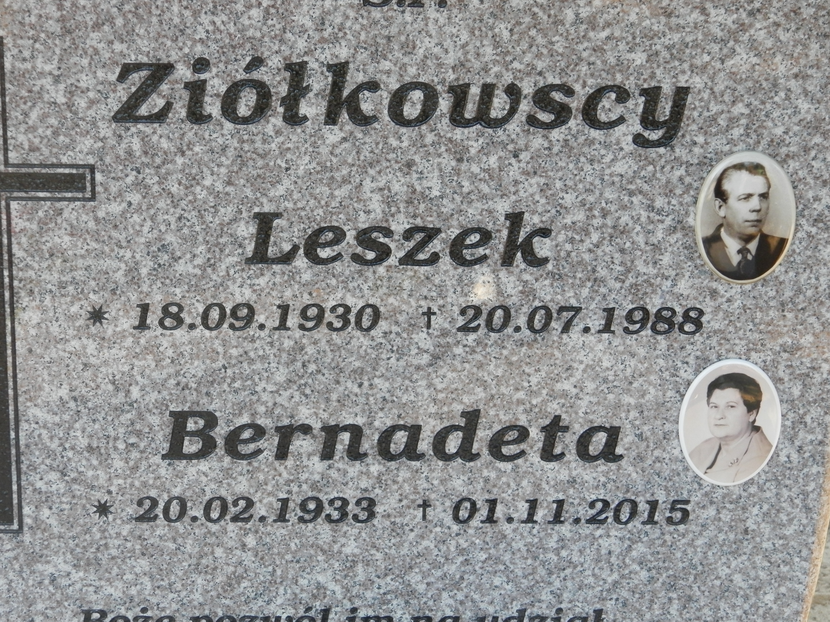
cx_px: 415
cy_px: 311
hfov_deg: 23.8
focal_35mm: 82
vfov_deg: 18.0
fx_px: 1966
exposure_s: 1/80
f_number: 4.2
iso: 200
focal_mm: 14.6
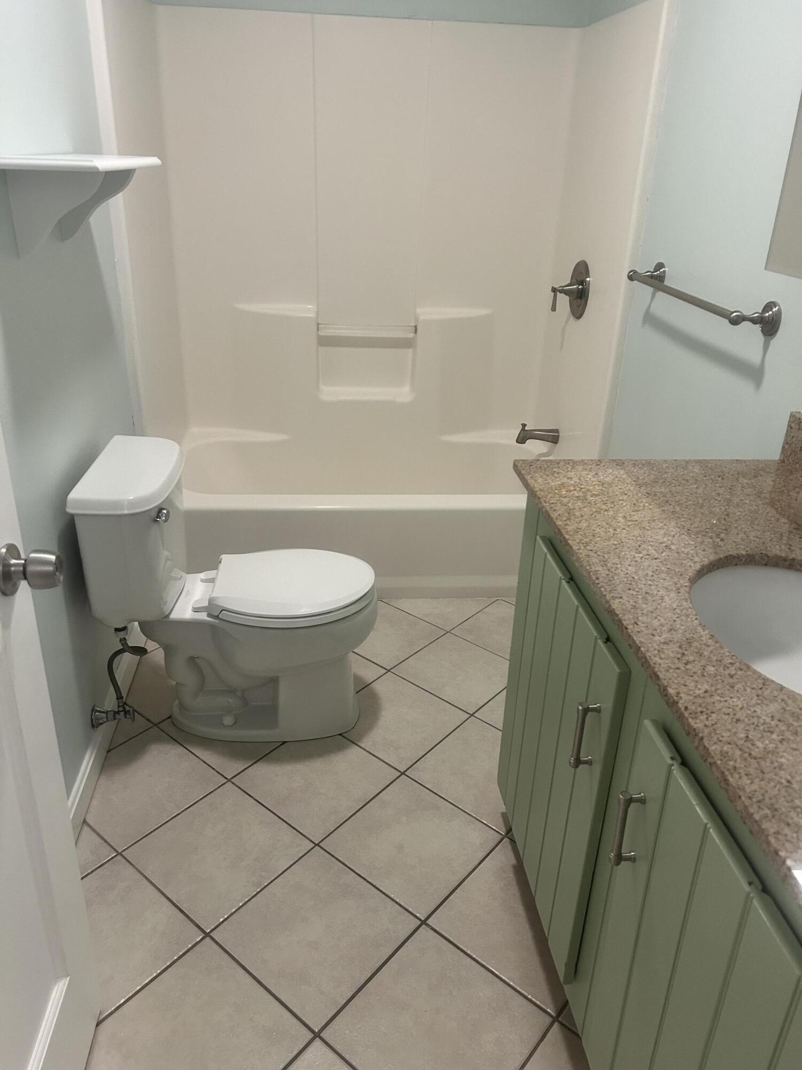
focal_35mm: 26
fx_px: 803
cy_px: 535
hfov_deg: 53.1
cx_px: 401
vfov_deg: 67.3
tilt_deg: -25.6
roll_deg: -2.7
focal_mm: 5.7
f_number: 1.5
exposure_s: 1/60
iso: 200
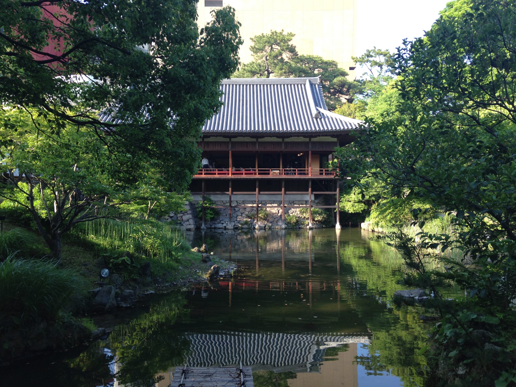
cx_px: 258
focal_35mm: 33
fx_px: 492
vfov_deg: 42.9
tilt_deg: -0.4
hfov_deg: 55.4
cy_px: 194
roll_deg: -1.3
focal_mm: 4.12
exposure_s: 1/174
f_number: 2.4
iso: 50
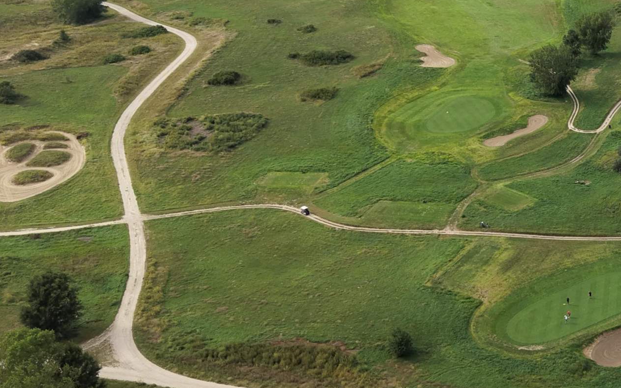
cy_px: 178
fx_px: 1049
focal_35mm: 62
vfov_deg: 20.9
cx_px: 677
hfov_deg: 29.8
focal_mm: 8.67
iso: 200
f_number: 1.8
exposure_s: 1/3000
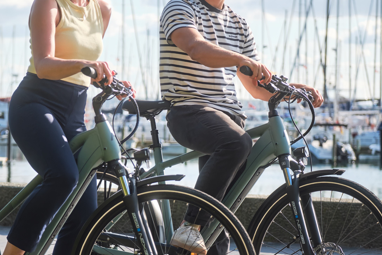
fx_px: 1560
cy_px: 164
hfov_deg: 14.0
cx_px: 155
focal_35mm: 147
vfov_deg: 9.3
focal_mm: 50
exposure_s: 1/2000
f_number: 2.8
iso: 125
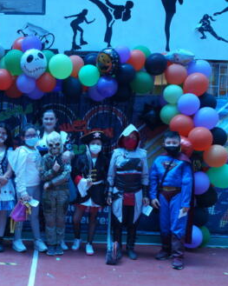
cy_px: 144
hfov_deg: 31.1
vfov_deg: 39.6
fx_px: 397
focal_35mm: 47
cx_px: 37
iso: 400
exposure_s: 1/60
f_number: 9
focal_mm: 22
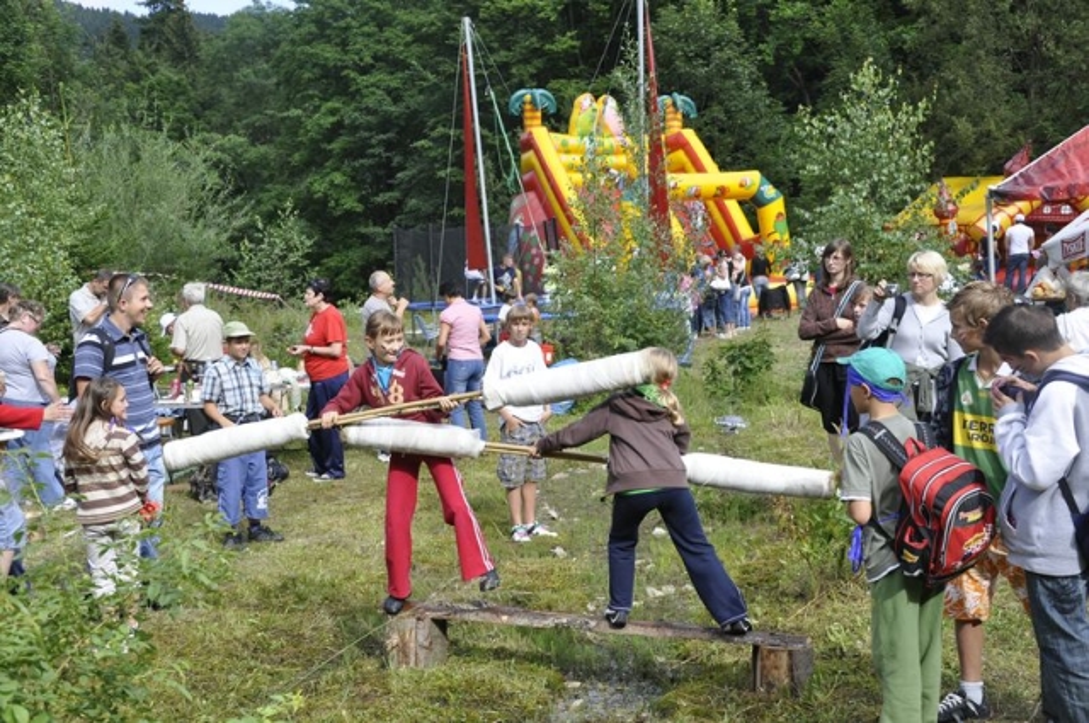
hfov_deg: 41.2
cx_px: 544
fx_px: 1450
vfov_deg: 28.0
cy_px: 362
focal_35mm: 48
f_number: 8
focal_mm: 32
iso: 200
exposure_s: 1/250
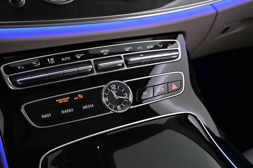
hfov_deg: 61.5
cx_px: 103
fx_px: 211
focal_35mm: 30
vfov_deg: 43.6
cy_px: 78
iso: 4000
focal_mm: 16
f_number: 3.5
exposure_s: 1/125
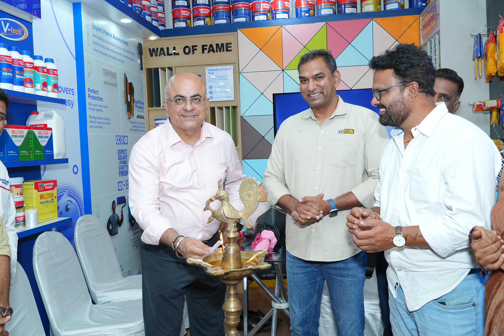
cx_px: 252
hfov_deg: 61.9
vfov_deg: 43.6
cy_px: 168
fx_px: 420
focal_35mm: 30
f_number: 8
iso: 1250
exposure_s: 1/160
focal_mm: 30
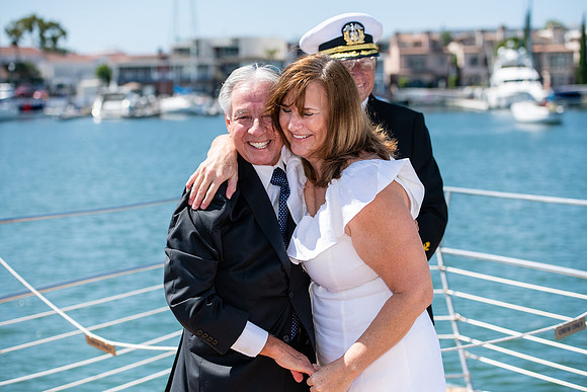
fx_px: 1142
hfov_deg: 28.8
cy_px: 196
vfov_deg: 19.5
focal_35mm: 70
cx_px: 294
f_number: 4
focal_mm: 70
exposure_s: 1/8000
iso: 500
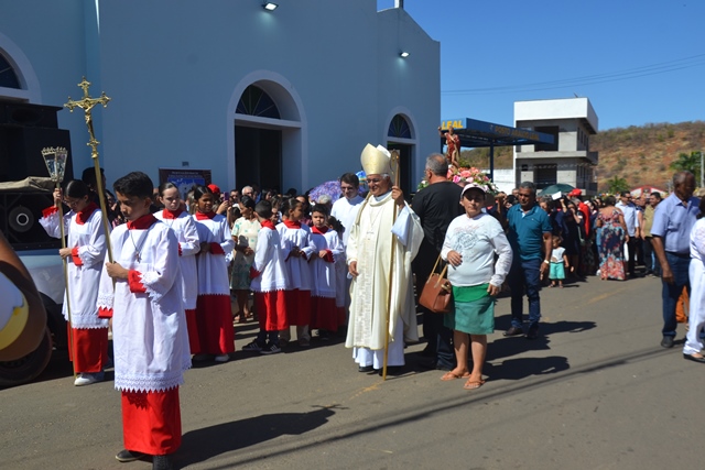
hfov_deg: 53.1
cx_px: 352
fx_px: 705
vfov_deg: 36.9
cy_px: 235
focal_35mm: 36
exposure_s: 1/320
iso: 100
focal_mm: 24
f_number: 8
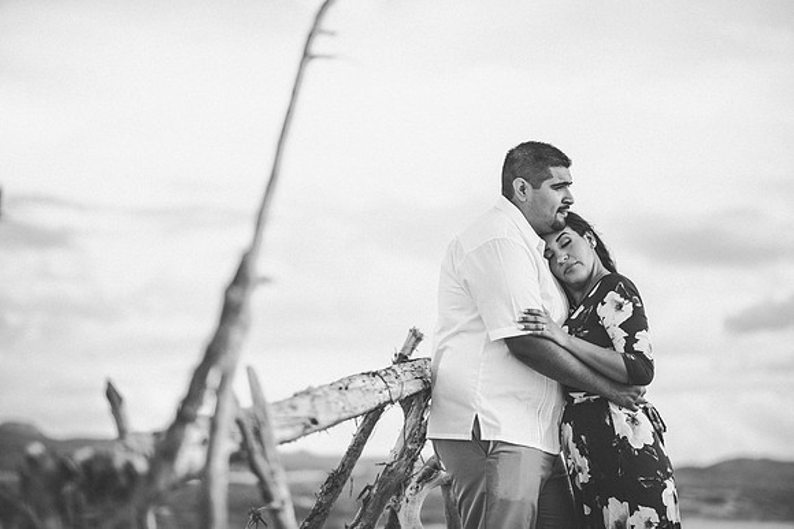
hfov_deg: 23.9
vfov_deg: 16.1
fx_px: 1875
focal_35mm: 85
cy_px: 264
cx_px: 397
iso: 64
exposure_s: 1/1600
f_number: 2
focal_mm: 85
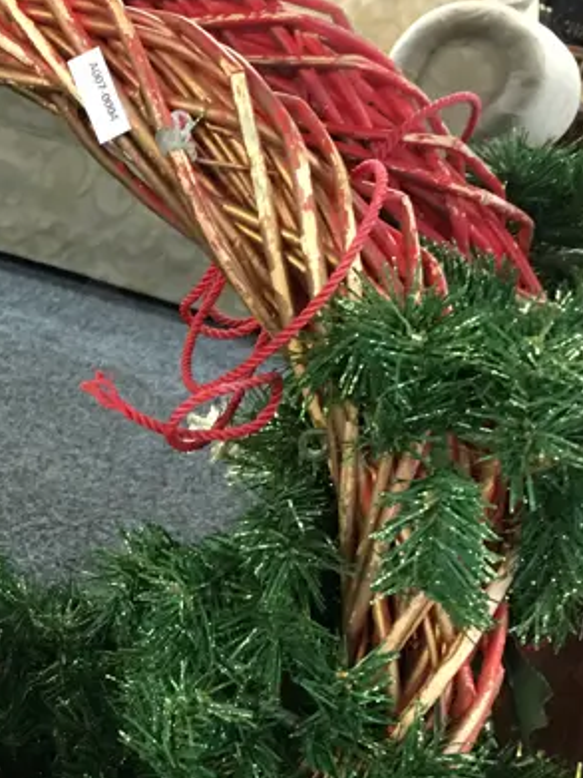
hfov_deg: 18.6
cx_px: -68
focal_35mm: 76
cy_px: 571
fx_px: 1708
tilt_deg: -40.8
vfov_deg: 25.4
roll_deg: -3.3
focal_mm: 4.15
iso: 100
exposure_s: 1/17
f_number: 2.2
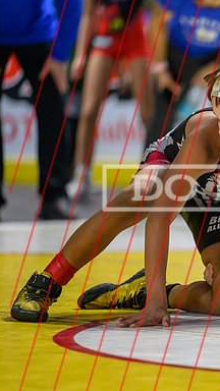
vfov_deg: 6.4
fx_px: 3485
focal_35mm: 336
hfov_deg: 3.6
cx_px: 298
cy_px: 210
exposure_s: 1/800
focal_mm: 190
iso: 2500
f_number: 2.8
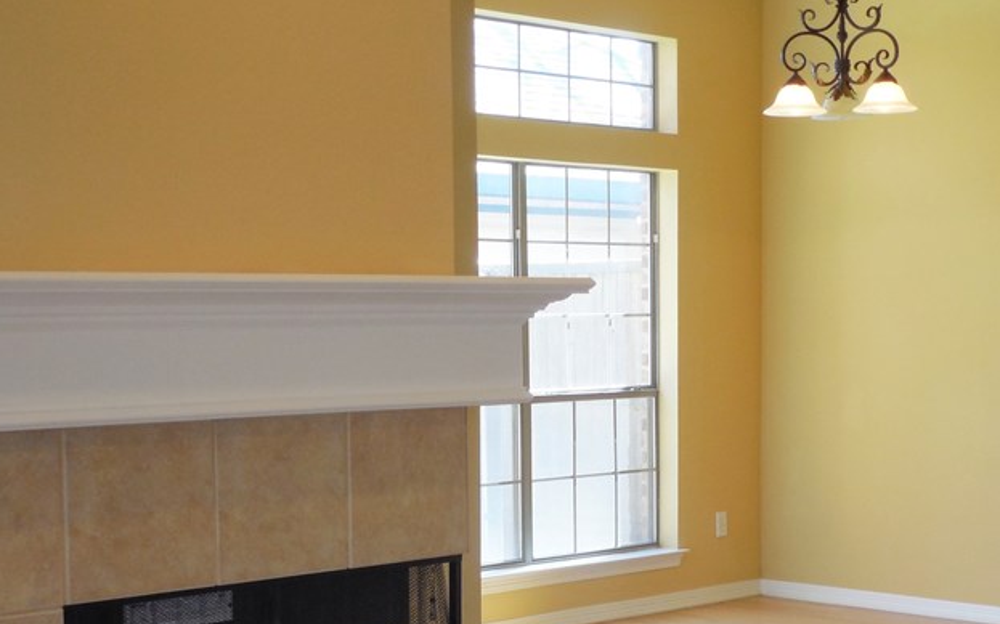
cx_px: 591
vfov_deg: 18.9
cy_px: 512
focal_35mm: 68
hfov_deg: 30.1
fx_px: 1853
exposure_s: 1/30
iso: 160
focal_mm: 7
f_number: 3.8
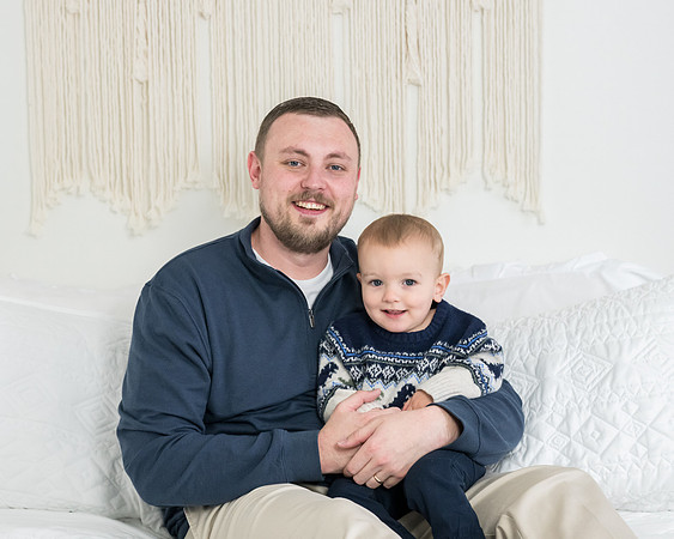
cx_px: 331
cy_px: 241
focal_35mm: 69
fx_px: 1377
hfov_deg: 27.5
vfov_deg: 22.1
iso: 2500
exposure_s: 1/320
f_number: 4
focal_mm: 55
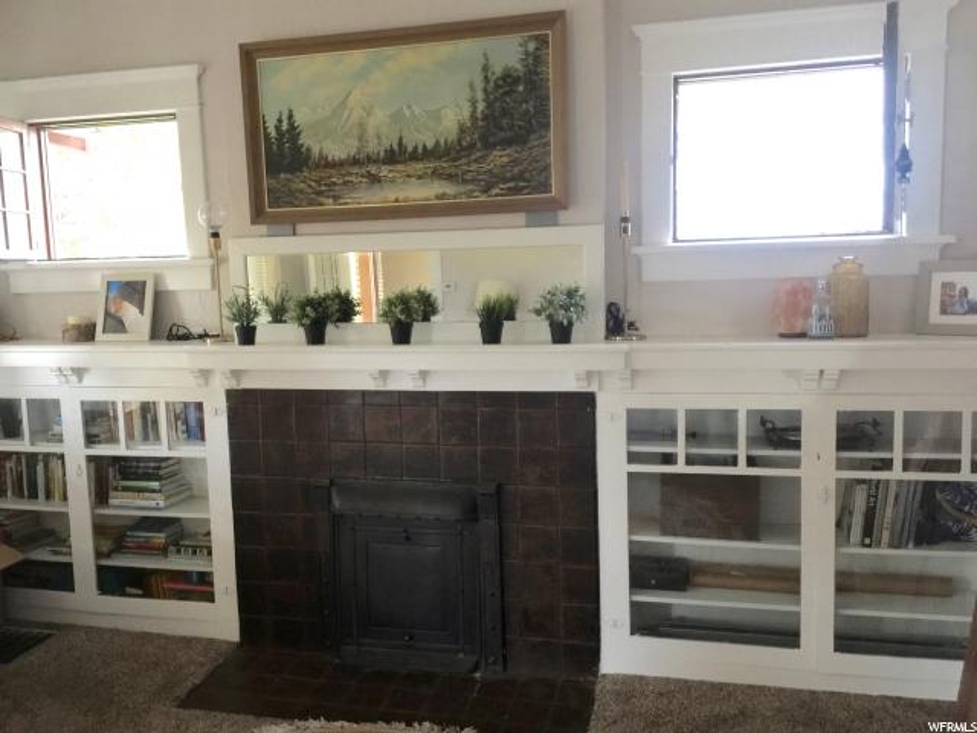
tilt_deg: -5.3
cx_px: 488
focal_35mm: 29
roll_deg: +1.0
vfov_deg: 48.2
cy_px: 366
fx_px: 818
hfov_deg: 61.7
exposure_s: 1/15
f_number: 2.2
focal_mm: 4.15
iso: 100
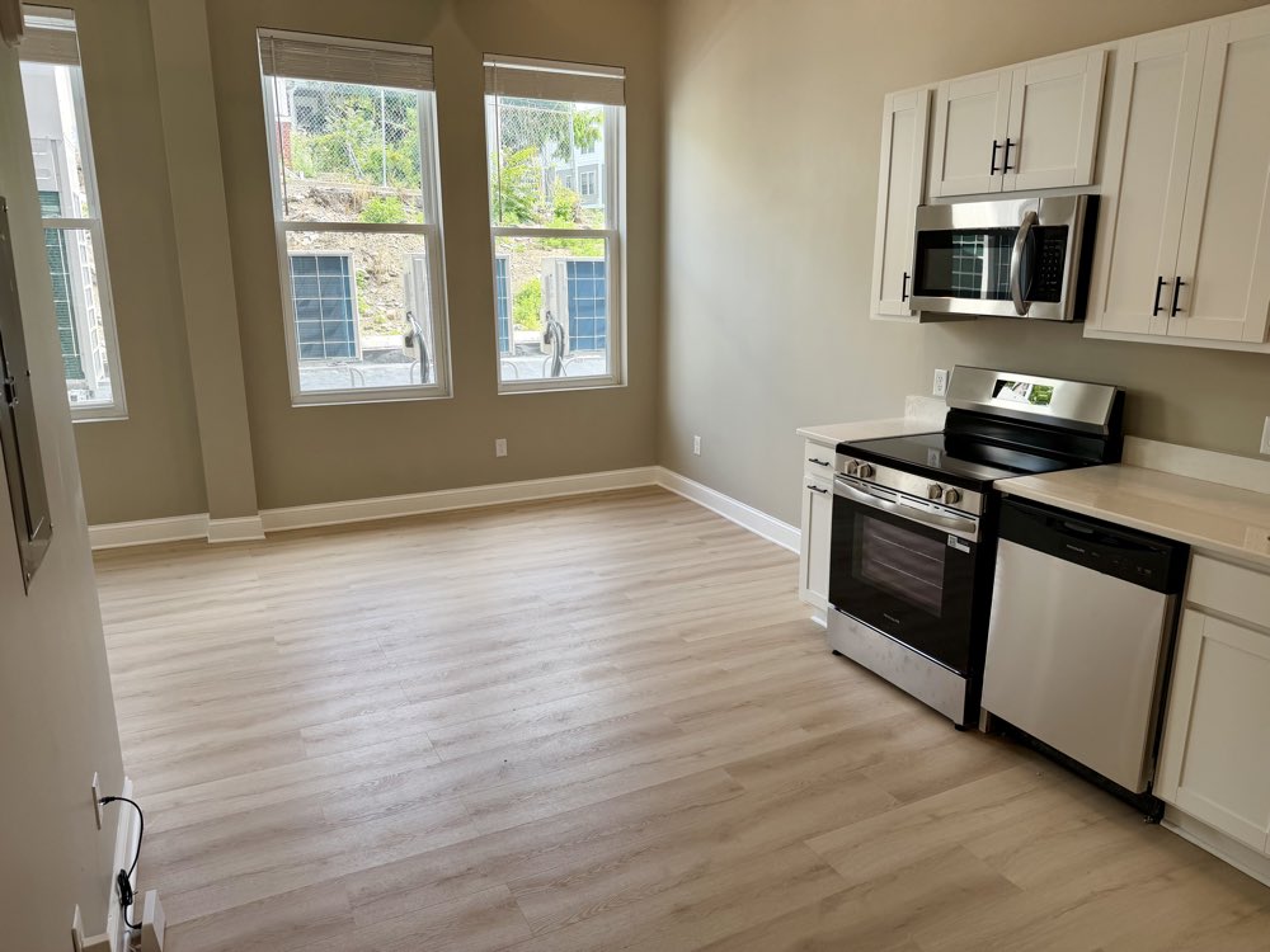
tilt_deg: -13.4
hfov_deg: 71.6
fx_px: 881
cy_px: 476
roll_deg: +0.3
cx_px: 635
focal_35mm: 24
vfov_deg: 56.8
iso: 100
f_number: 1.78
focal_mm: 6.76
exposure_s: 1/315
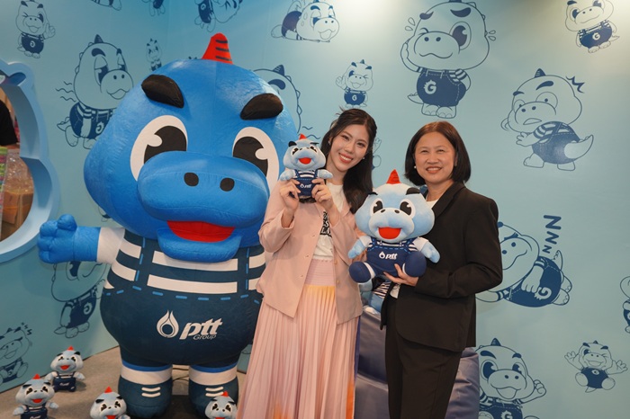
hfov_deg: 55.8
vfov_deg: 38.8
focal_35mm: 34
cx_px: 315
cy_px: 210
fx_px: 595
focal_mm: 34
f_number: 3.2
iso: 800
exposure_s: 1/200
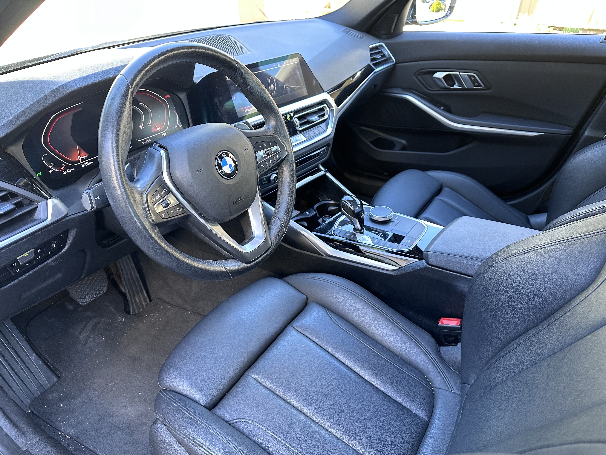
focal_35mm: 24
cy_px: 228
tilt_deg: -31.2
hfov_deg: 71.6
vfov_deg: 56.8
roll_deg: +0.8
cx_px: 303
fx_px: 420
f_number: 1.78
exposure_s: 1/114
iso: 250
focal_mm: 6.86
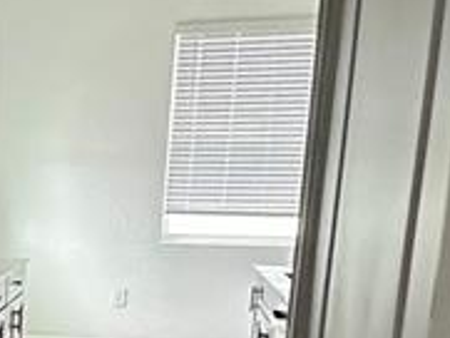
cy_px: 378
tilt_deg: -10.6
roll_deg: +1.1
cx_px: -249
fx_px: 1028
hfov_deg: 20.6
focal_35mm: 79
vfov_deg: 18.0
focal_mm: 2.22
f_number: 2.2
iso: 320
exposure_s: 1/60
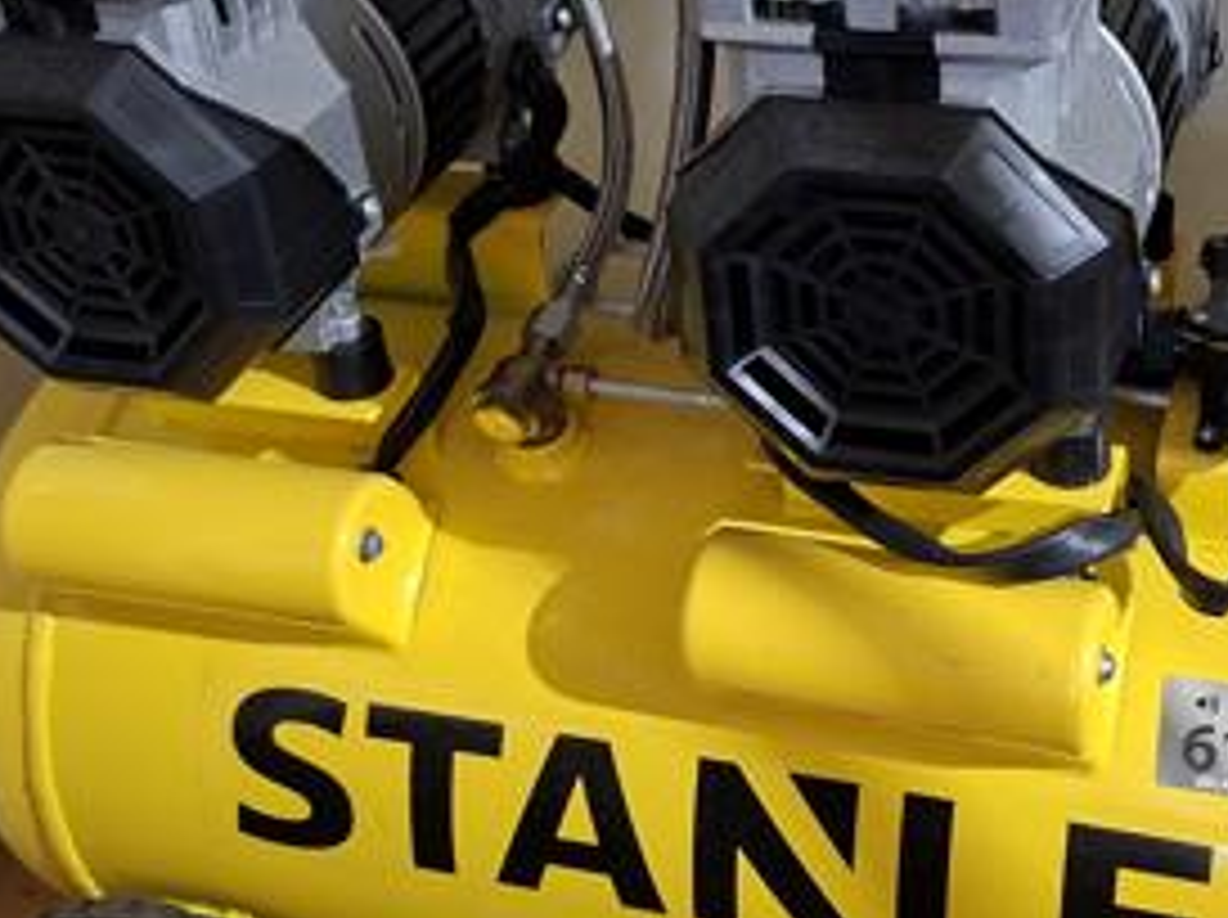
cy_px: 356
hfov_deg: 35.3
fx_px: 1913
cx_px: 814
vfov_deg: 26.9
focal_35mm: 54
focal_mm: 5.54
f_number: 1.8
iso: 400
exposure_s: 1/33
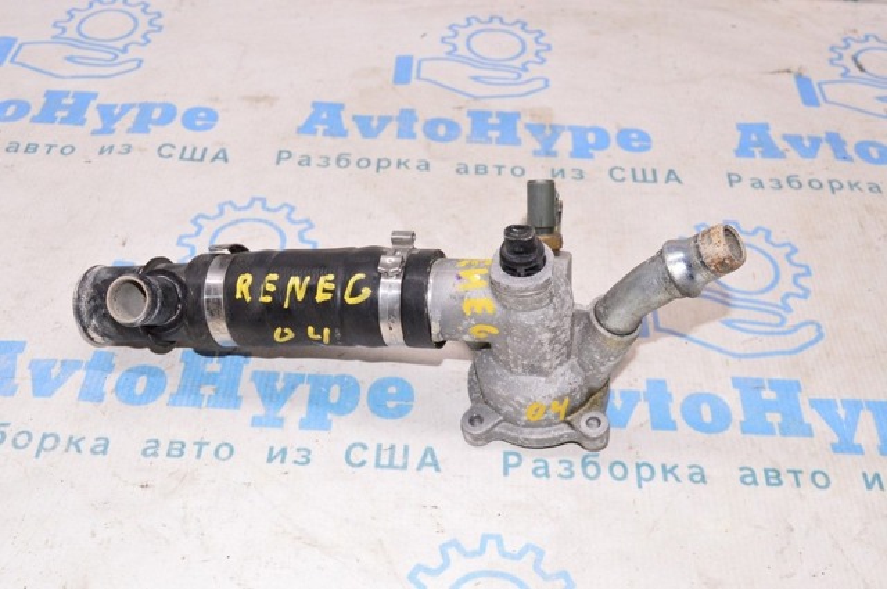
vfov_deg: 31.8
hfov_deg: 46.5
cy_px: 294
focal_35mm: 42
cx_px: 444
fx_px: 1034
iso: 1600
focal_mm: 28
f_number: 8
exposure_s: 1/100
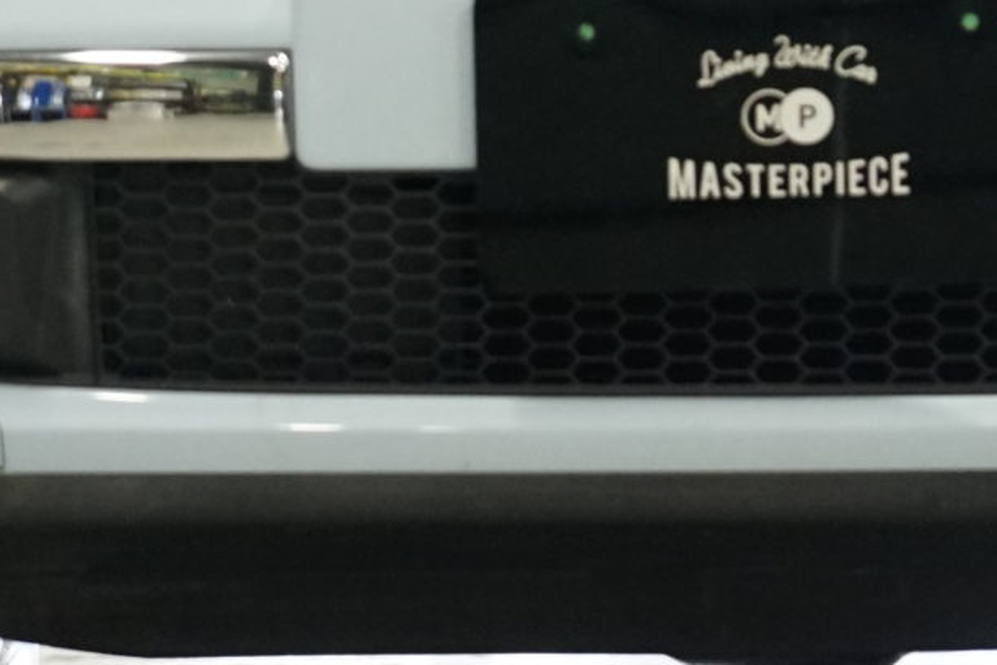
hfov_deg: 4.7
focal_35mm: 439
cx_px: 450
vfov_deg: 3.1
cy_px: -447
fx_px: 12157
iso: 2500
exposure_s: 1/100
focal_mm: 105
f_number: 4.5
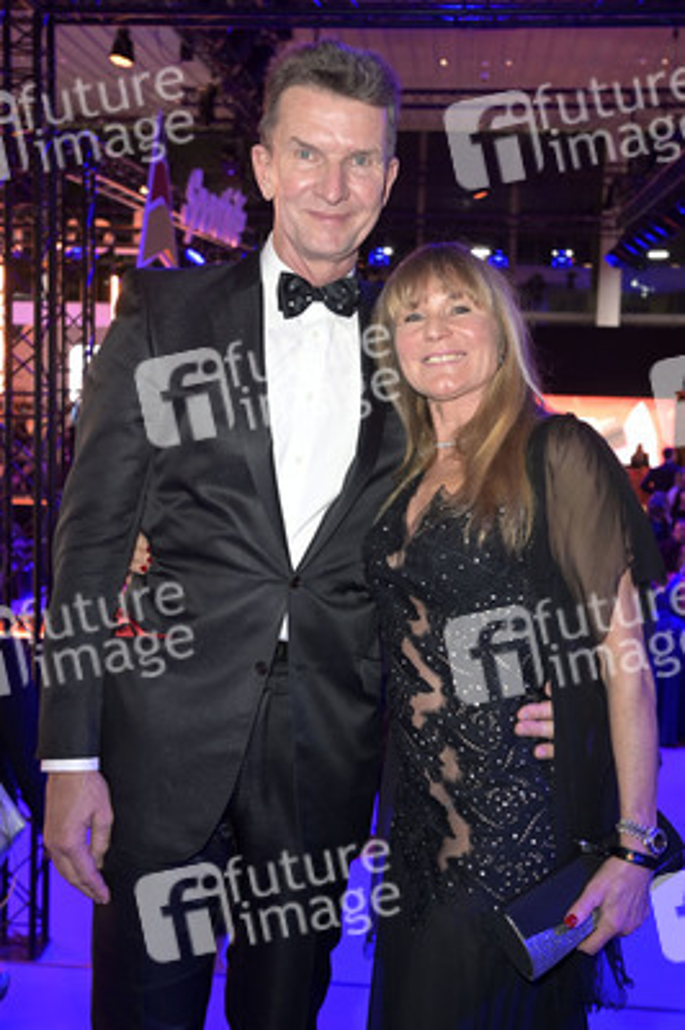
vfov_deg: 44.5
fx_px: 1258
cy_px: 515
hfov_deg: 30.5
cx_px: 342
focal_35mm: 44
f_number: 5
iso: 2500
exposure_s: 1/50
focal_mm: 44
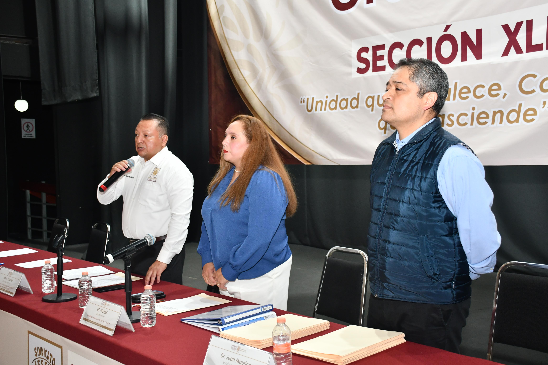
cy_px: 182
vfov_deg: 34.2
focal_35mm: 39
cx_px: 274
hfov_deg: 49.6
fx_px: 594
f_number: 5
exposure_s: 1/40
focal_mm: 26
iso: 1250
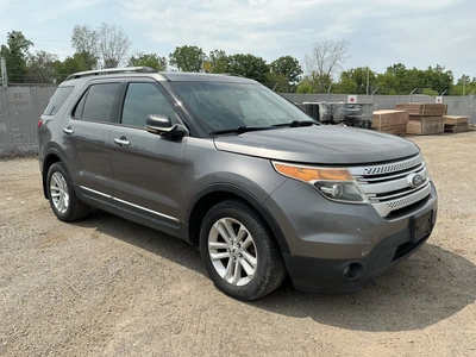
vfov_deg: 49.7
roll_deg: -1.7
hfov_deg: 63.4
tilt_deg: -5.5
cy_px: 178
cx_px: 238
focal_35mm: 28
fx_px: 385
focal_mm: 3
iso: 25
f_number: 1.8
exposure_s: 1/2058
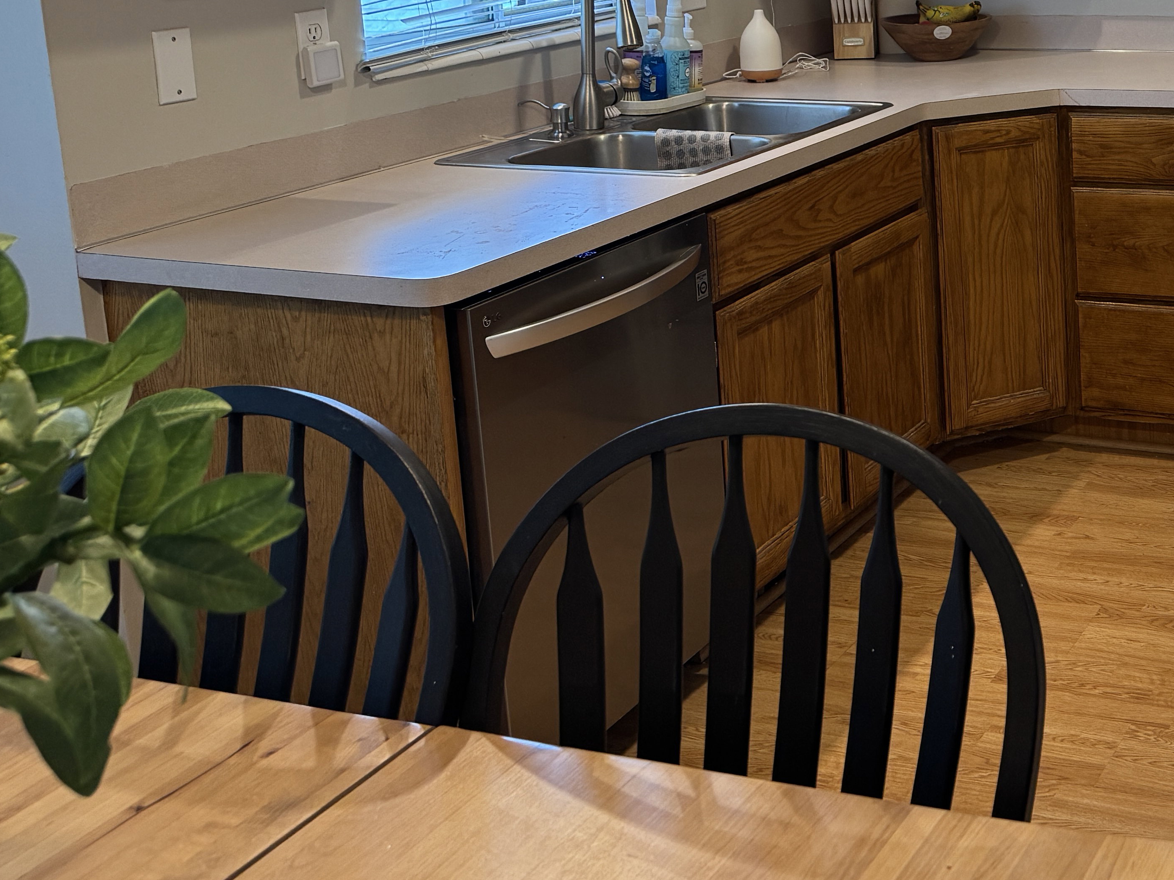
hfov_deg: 35.9
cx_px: 1114
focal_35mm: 49
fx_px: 1662
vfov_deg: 28.7
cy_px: 120
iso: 200
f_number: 1.78
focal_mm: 6.76
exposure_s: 1/60
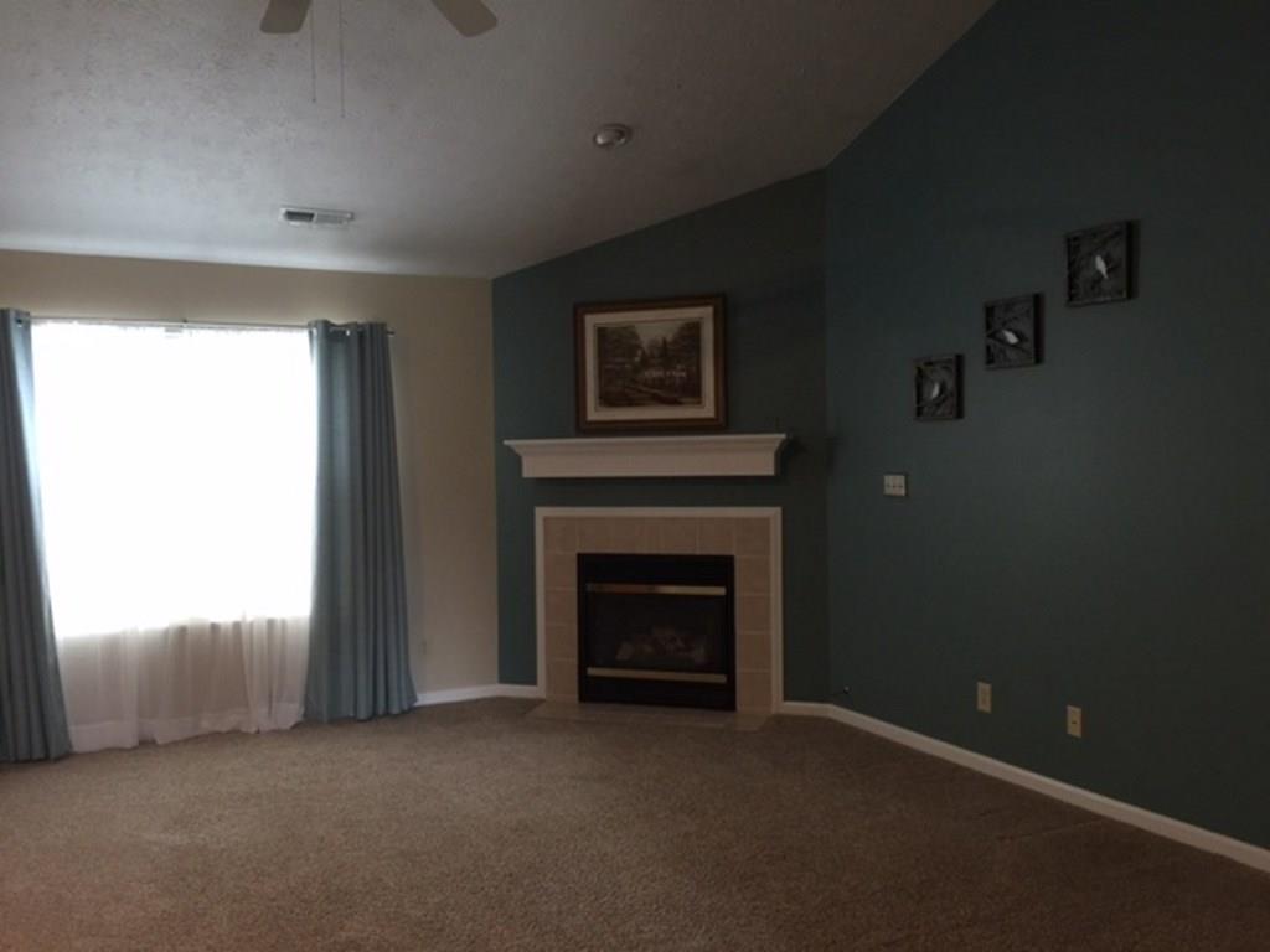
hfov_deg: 61.7
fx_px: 1064
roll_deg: +2.0
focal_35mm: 29
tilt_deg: -2.4
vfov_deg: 48.2
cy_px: 476
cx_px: 635
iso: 100
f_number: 2.2
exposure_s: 1/10
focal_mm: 4.15
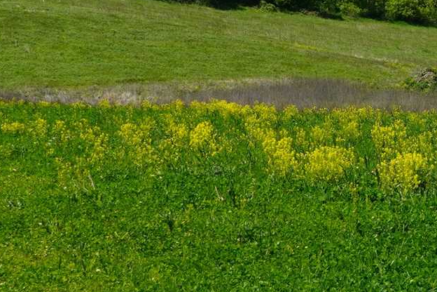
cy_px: 97
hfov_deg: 14.7
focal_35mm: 133
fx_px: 1614
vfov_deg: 10.3
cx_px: 574
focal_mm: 18
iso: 100
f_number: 10
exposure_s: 1/160
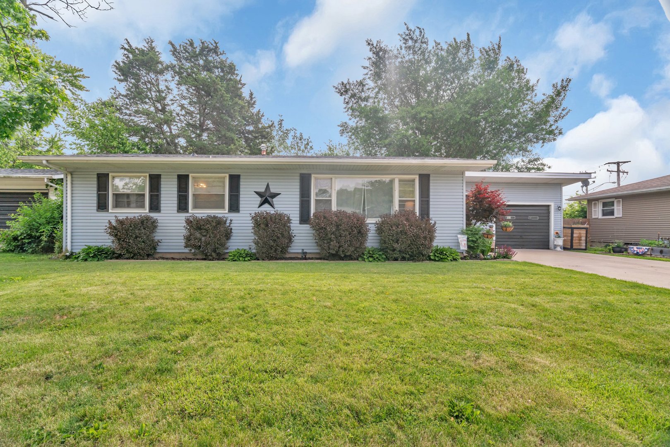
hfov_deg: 96.7
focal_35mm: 16
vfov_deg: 73.8
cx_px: 335
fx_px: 298
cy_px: 224
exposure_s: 1/200
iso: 800
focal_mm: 16
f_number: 9
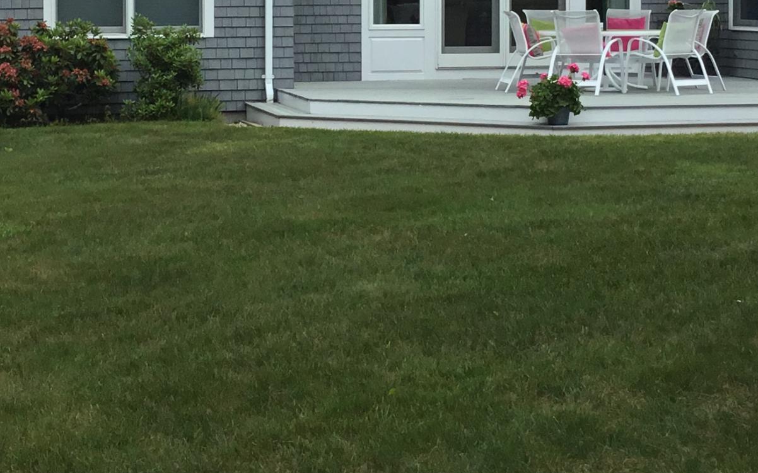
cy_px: 11
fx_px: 1694
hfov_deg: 25.2
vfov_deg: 15.6
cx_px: 361
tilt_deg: -1.3
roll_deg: +0.7
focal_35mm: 82
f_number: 2.4
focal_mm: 3.3
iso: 25
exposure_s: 1/1431
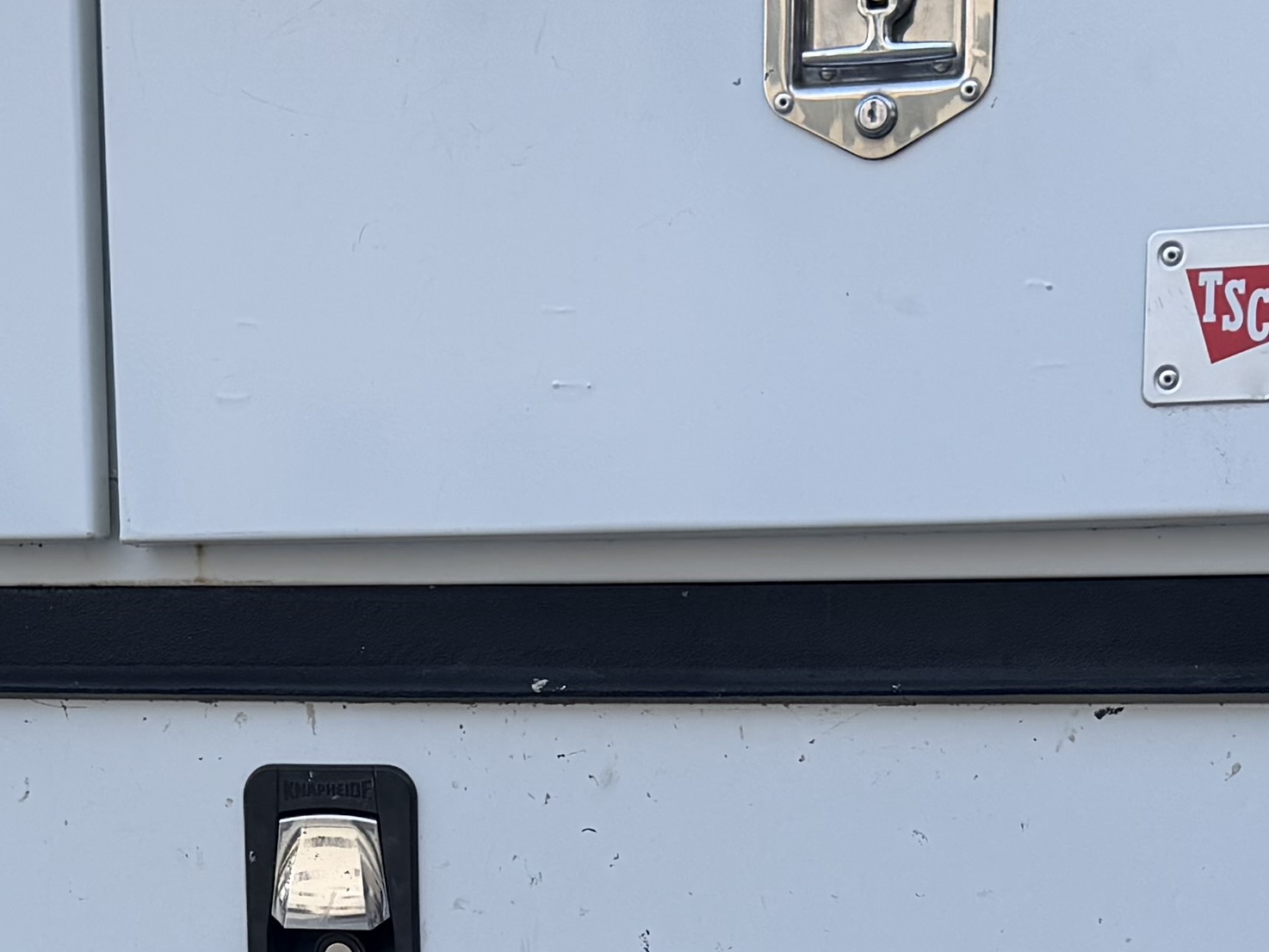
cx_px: 528
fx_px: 3410
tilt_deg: -9.3
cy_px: 1165
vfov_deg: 15.3
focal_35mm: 93
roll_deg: -1.5
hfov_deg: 21.1
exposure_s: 1/1271
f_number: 1.78
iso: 80
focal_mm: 6.76
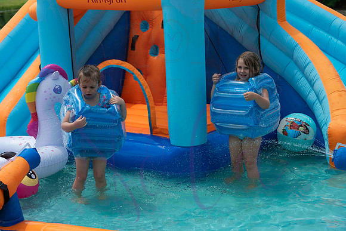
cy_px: 114
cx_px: 175
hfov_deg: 29.6
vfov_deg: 20.0
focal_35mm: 68
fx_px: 654
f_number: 6.3
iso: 400
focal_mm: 66
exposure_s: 1/1000
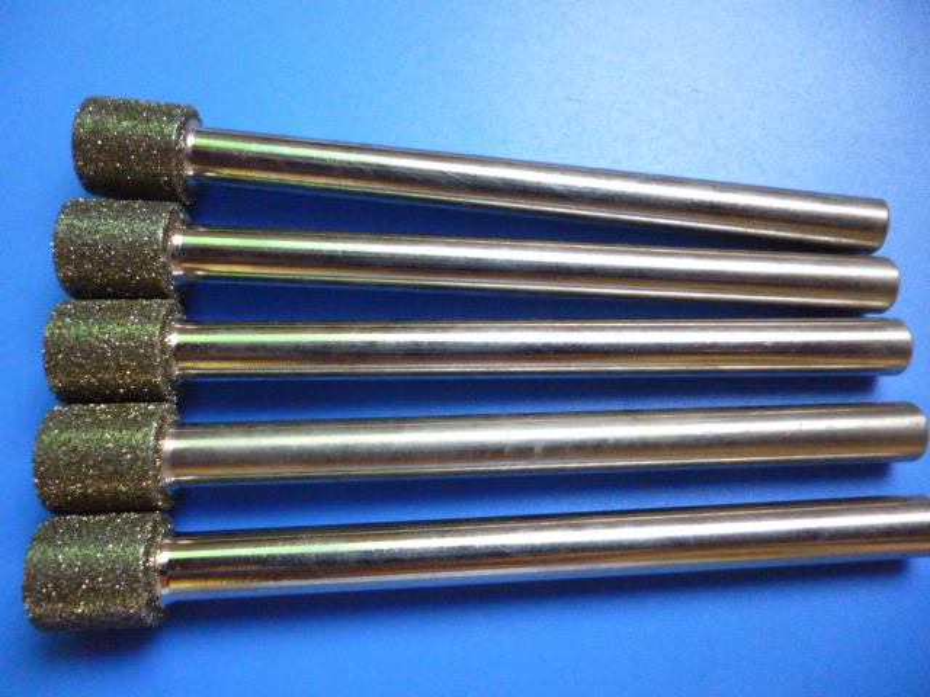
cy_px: 348
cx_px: 465
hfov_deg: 63.4
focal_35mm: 28
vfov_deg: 49.7
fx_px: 752
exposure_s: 1/40
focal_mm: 5
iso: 800
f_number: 3.1
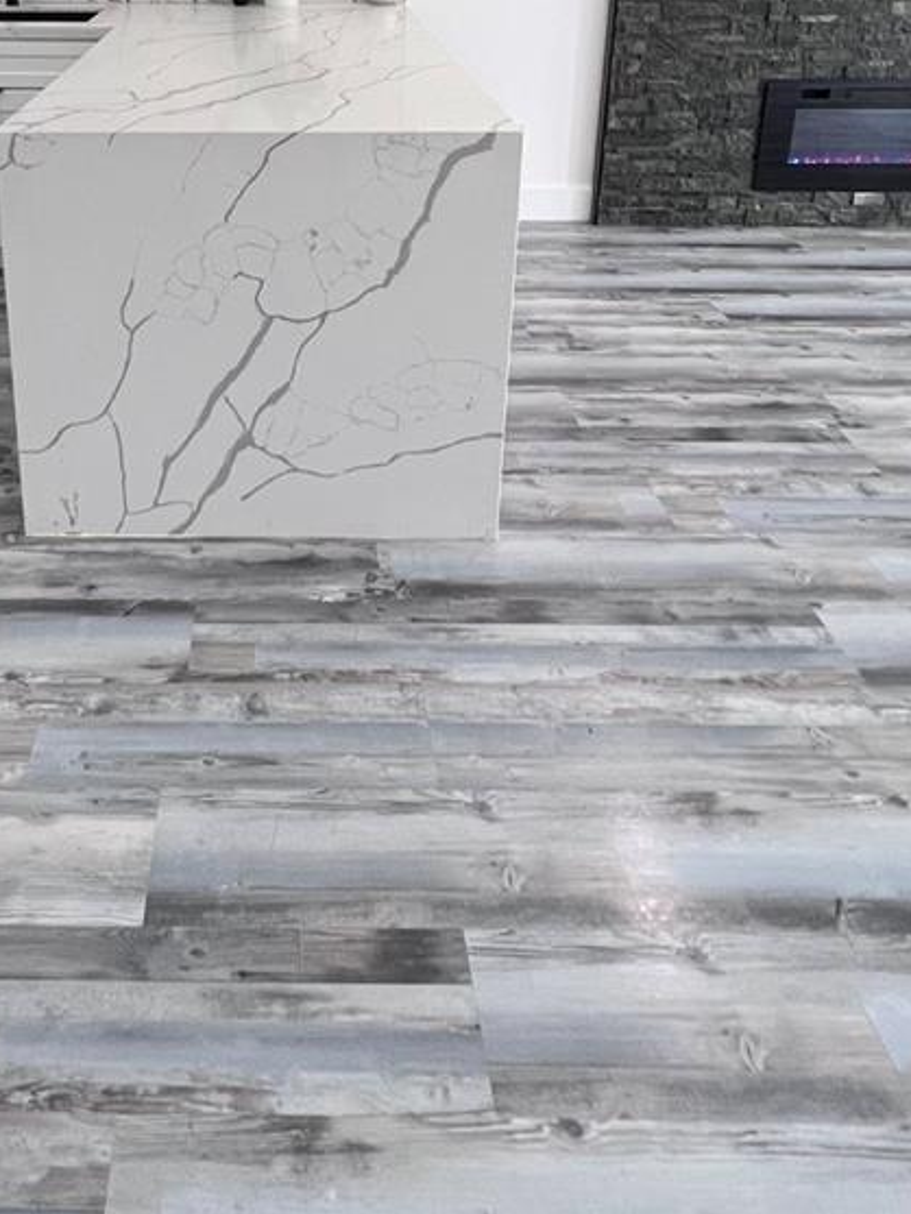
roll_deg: +0.5
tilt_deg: -16.2
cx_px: 259
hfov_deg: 48.4
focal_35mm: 28
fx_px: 982
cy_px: 187
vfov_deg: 57.1
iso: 160
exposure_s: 1/120
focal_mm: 1.57
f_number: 1.8
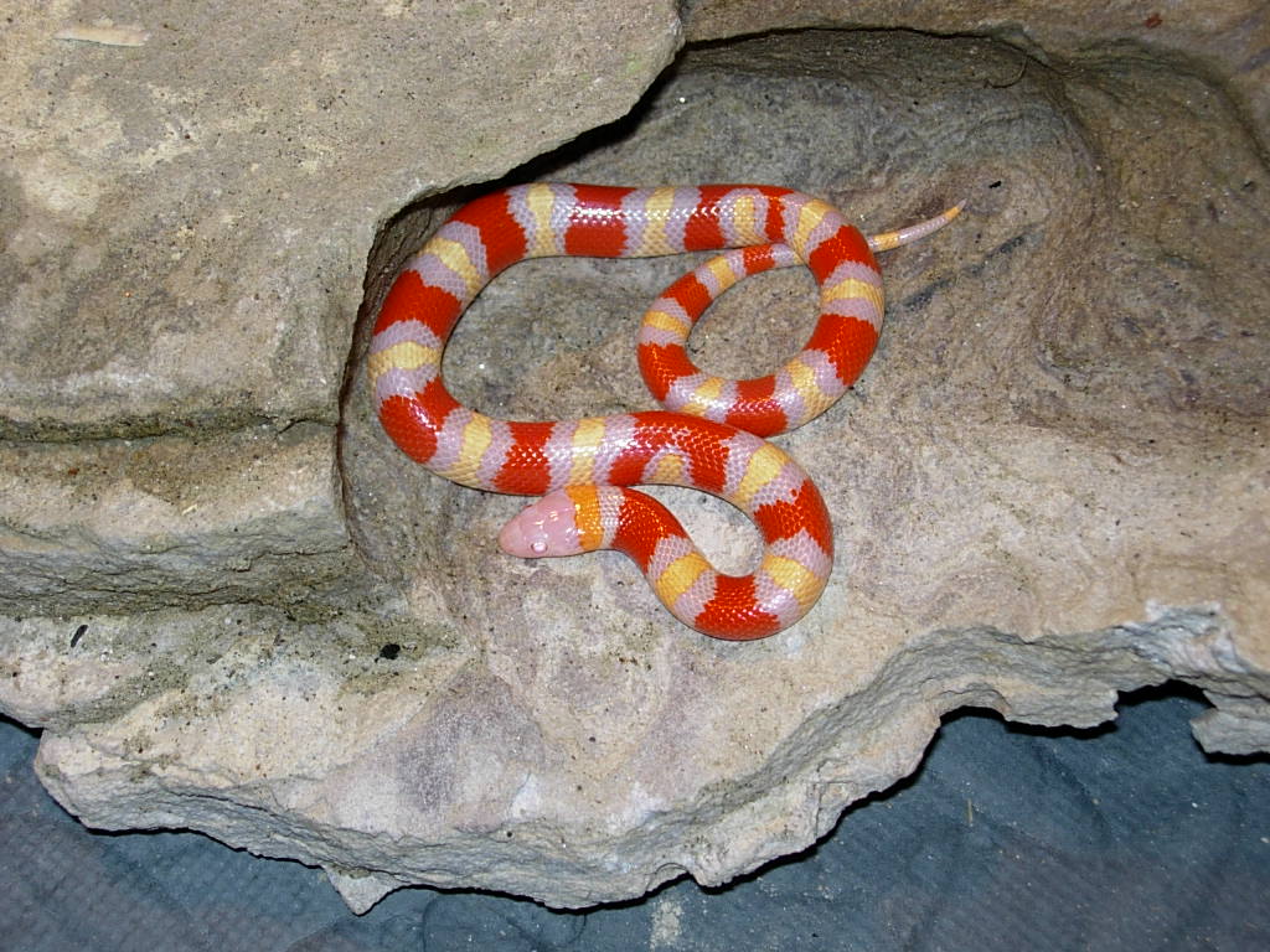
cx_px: 635
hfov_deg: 27.0
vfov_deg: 20.4
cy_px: 476
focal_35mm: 72
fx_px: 2642
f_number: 3.7
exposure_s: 1/64
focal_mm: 14.9
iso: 79
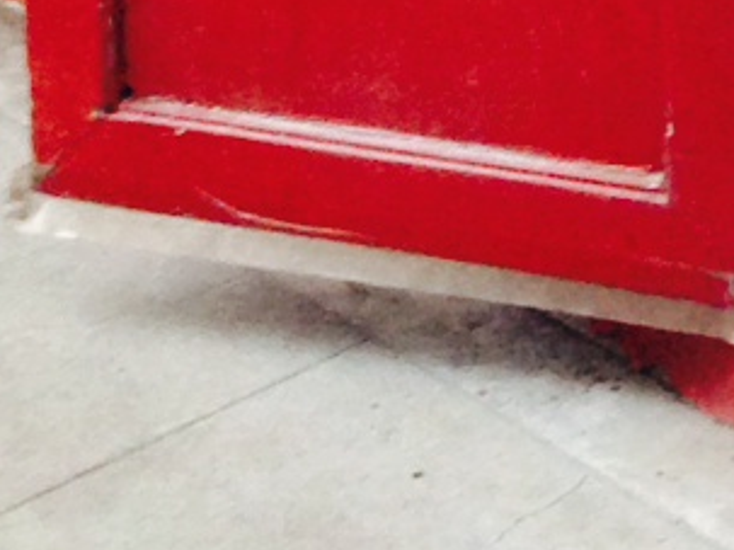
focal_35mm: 223
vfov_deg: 5.9
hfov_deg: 8.7
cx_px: 1122
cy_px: -1483
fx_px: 4727
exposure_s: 1/20
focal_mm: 4.12
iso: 100
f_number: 2.4
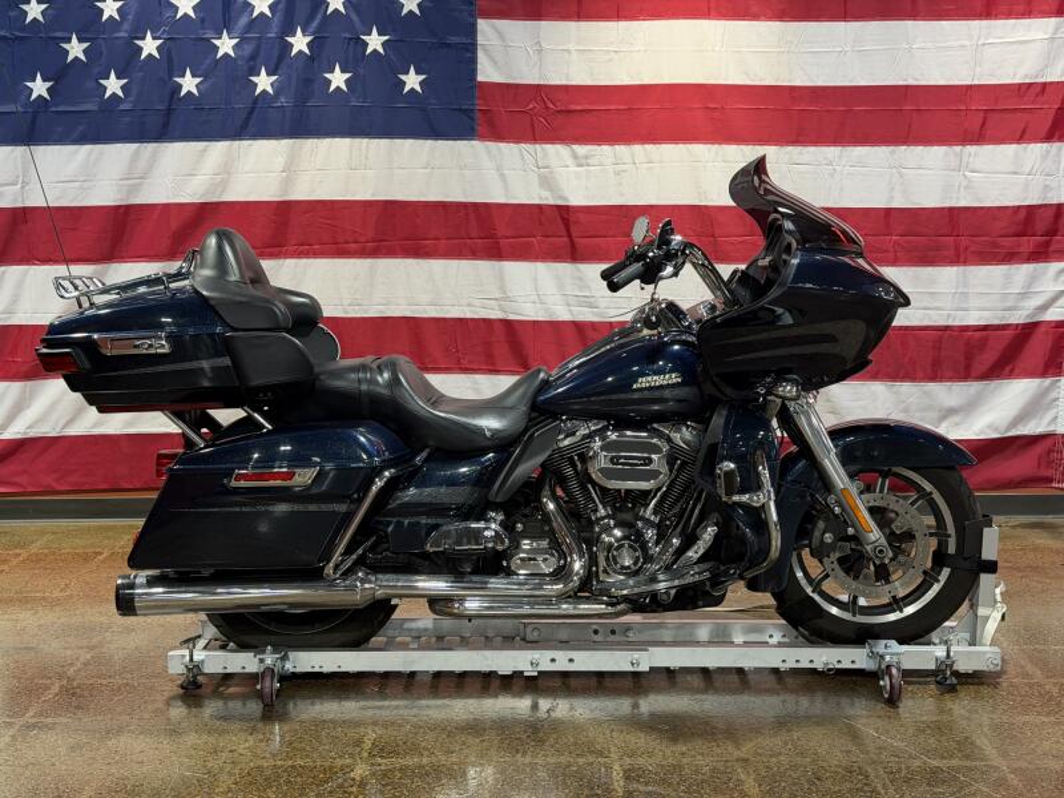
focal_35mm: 48
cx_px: 532
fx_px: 1475
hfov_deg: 39.7
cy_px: 399
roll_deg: +0.9
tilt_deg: -8.2
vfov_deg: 30.3
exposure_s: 1/60
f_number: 1.78
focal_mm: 6.76
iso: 64
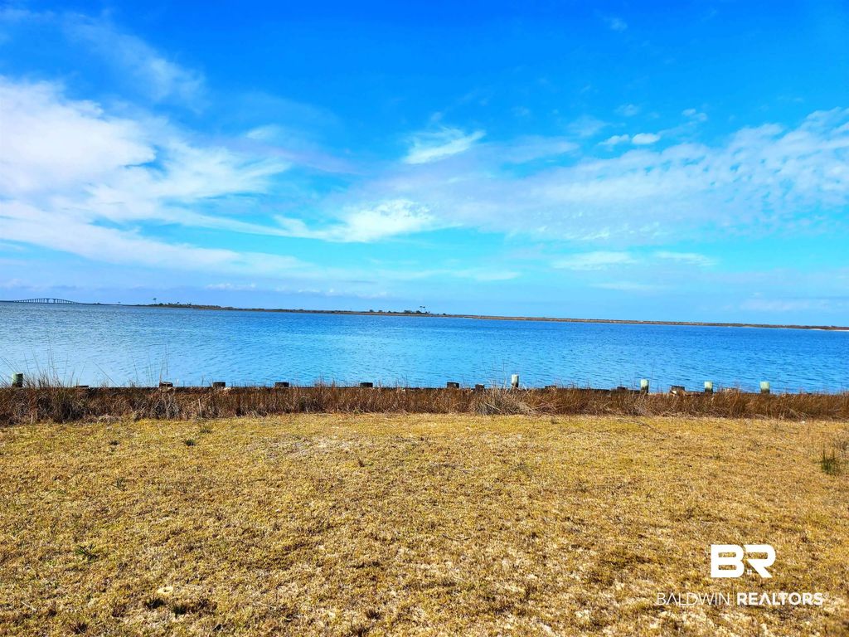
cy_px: 318
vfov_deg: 58.9
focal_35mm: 23
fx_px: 564
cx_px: 424
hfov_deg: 73.9
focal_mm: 5.4
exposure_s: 1/2000
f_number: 1.8
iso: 20
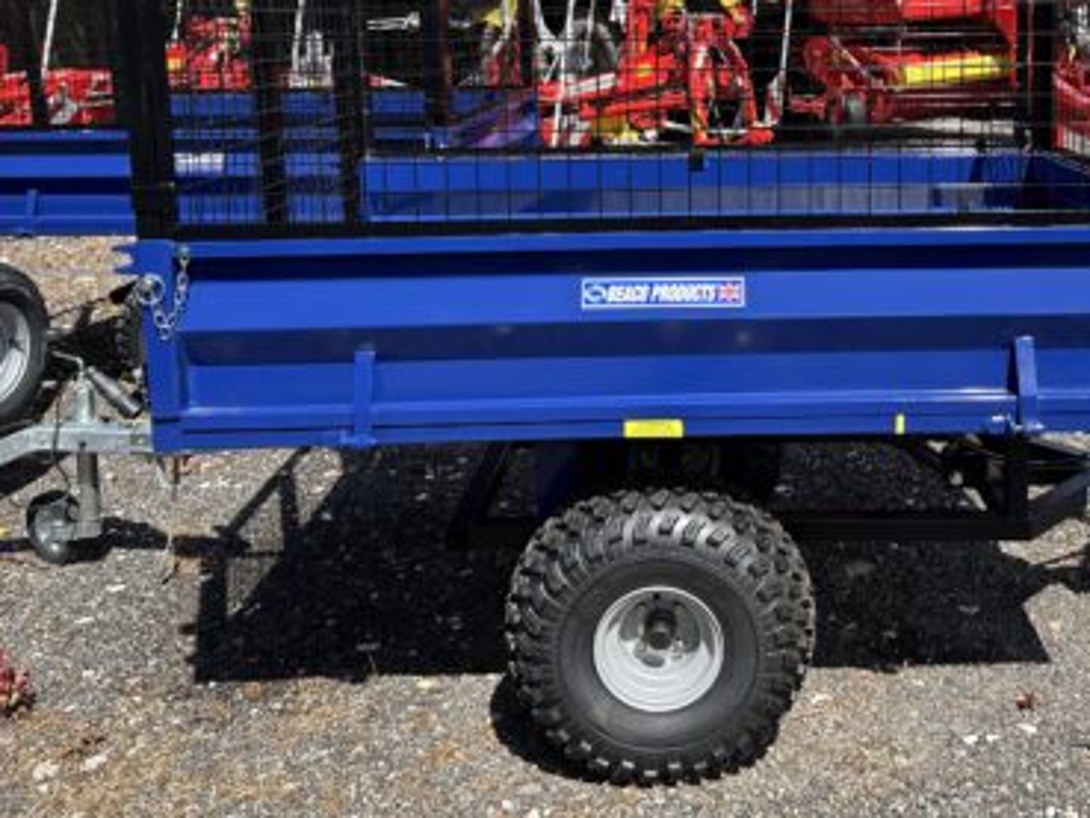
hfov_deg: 47.1
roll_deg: -0.7
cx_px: 721
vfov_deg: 35.9
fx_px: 1228
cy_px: 189
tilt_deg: -7.3
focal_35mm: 39
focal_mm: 6.86
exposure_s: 1/2732
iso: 80
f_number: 1.78
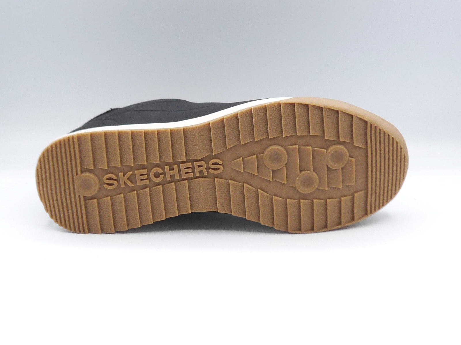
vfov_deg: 29.7
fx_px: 653
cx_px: 230
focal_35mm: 49
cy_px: 172
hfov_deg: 38.9
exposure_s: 1/200
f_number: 4
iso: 100
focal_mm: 4.8
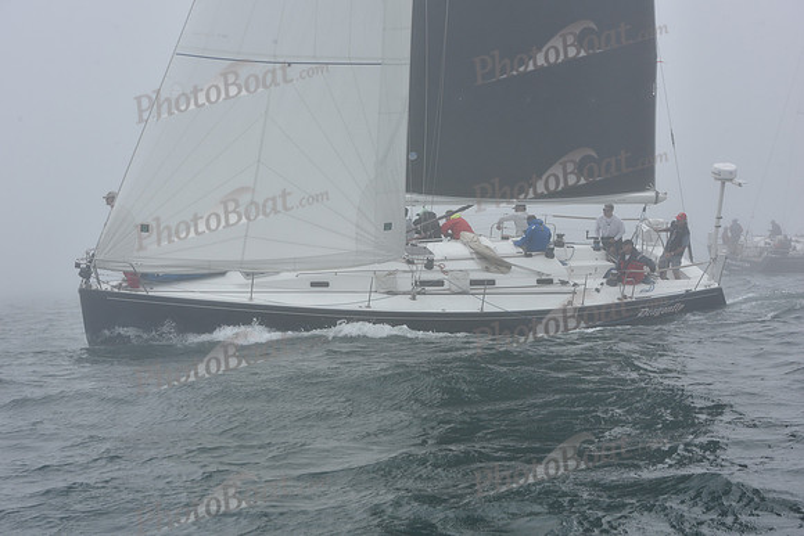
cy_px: 268
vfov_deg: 19.5
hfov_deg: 28.8
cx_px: 402
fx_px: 1564
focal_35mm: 70
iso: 250
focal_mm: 70
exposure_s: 1/800
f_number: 10
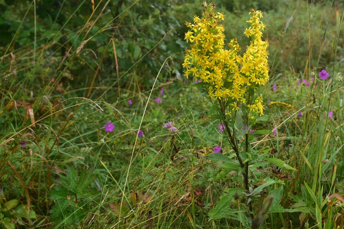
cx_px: 229
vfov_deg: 17.0
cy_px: 71
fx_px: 764
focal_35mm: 80
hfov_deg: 25.2
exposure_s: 1/125
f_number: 9
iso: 320
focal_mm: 50
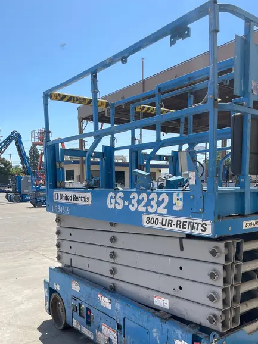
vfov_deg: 54.7
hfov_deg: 42.8
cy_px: 218
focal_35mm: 33
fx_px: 328
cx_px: 150
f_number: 1.6
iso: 32
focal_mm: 4.2
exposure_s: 1/2304
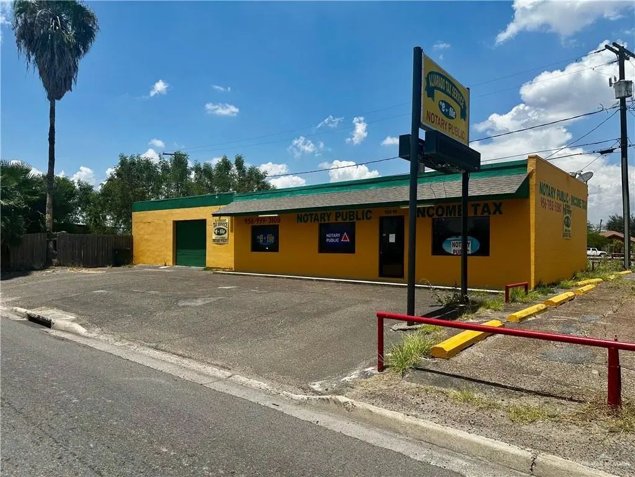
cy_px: 238
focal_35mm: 24
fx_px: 440
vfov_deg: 56.8
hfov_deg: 71.6
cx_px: 318
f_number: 1.78
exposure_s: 1/7042
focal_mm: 6.86
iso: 80
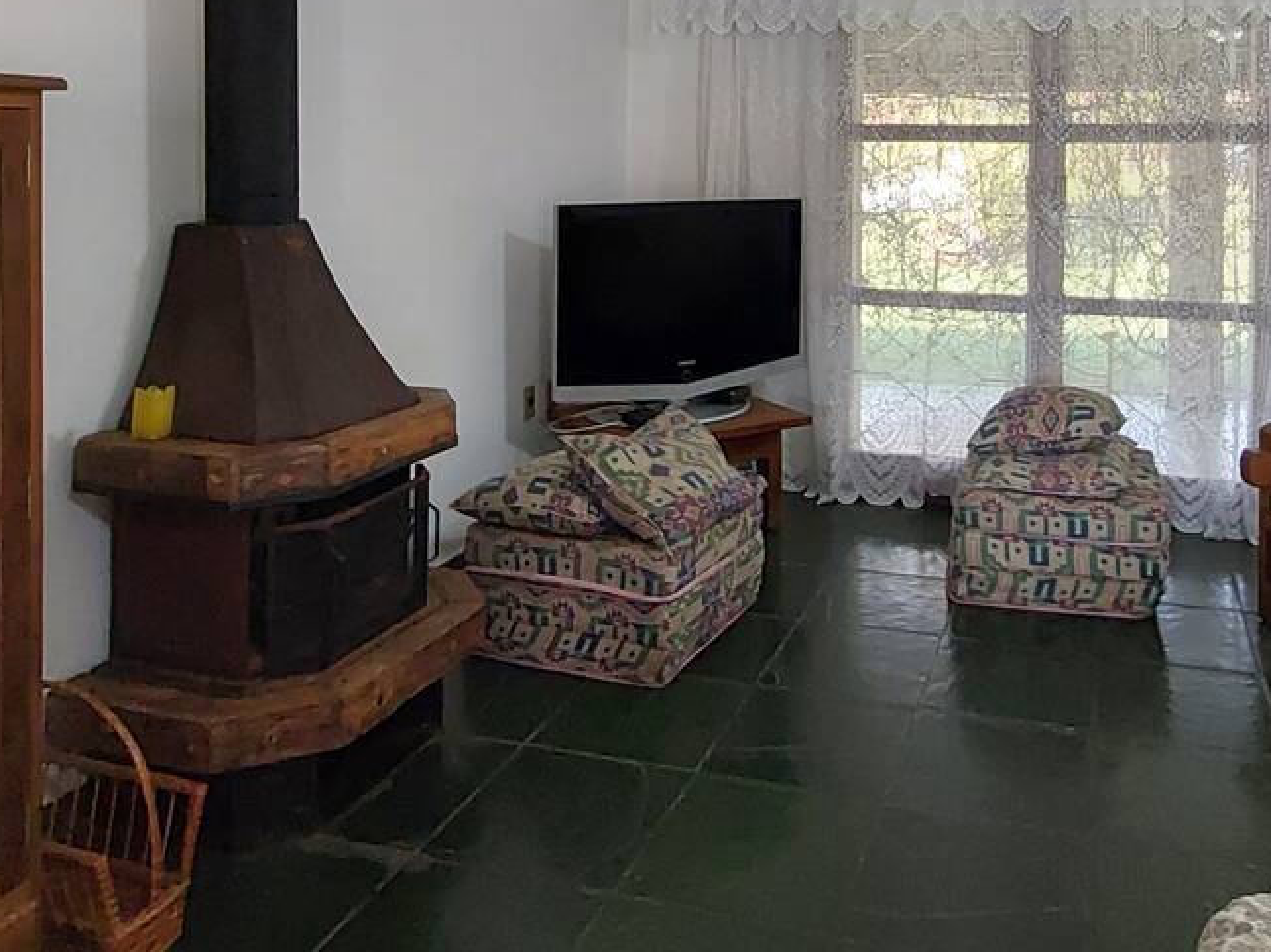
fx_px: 1064
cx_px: 838
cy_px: 189
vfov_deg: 45.7
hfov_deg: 60.3
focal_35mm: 29
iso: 160
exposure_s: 1/60
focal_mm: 1.74
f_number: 2.2
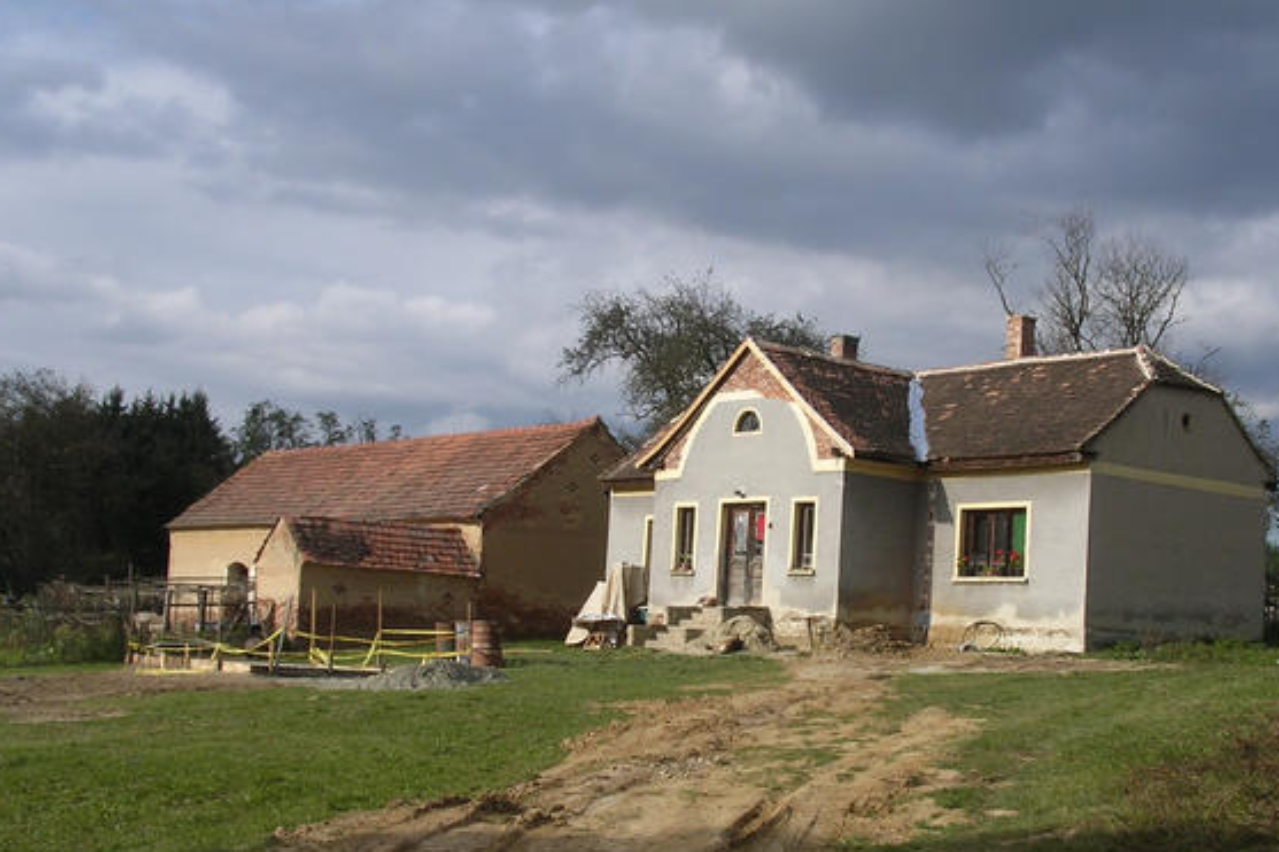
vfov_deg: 24.6
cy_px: 475
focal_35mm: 55
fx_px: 1953
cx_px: 726
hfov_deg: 36.2
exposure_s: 1/322
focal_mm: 7.1
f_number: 6.1
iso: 100
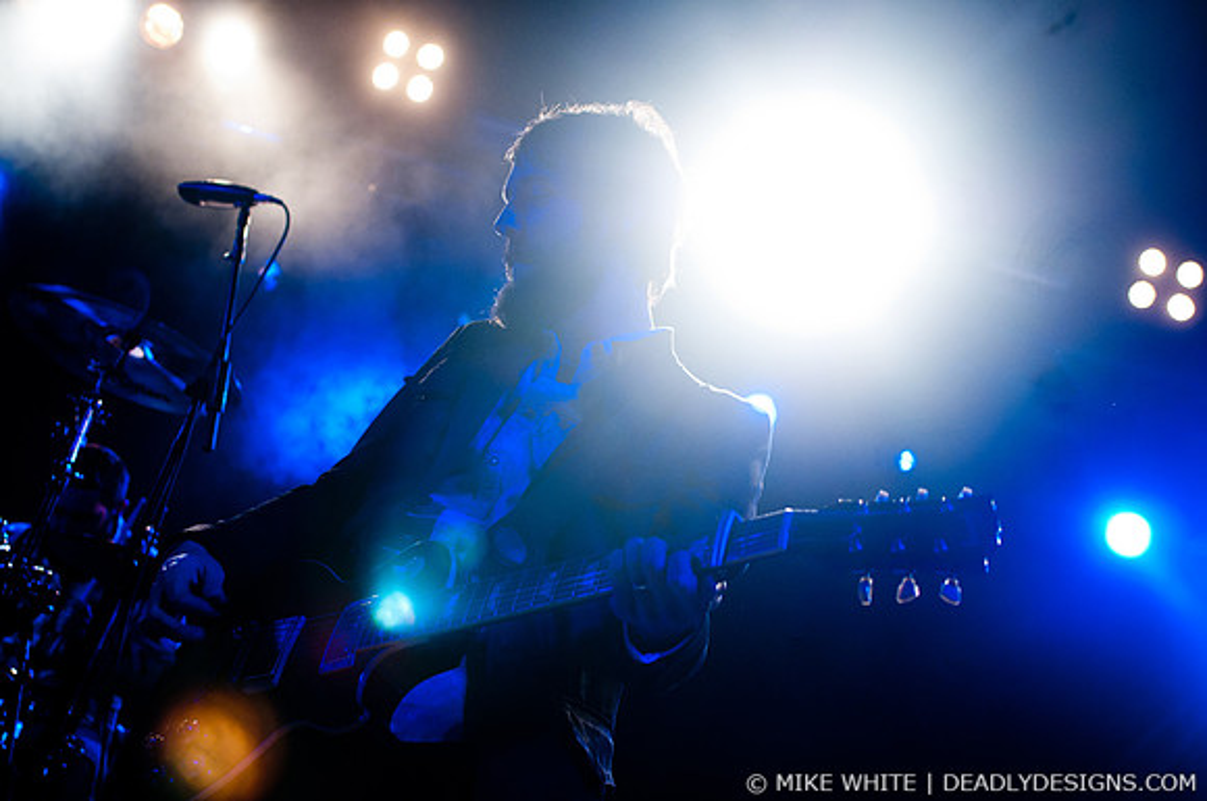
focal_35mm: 52
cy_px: 400
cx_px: 604
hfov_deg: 37.9
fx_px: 1758
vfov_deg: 25.7
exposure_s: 1/250
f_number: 3.2
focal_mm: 35
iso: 1000
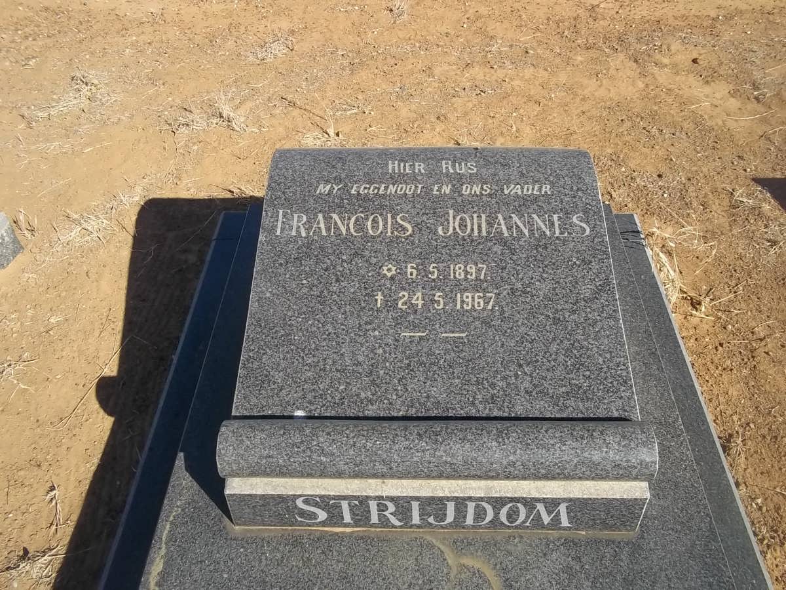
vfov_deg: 44.2
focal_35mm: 32
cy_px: 295
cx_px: 393
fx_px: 727
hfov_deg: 56.8
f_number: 5.5
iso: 80
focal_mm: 5.7
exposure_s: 1/400
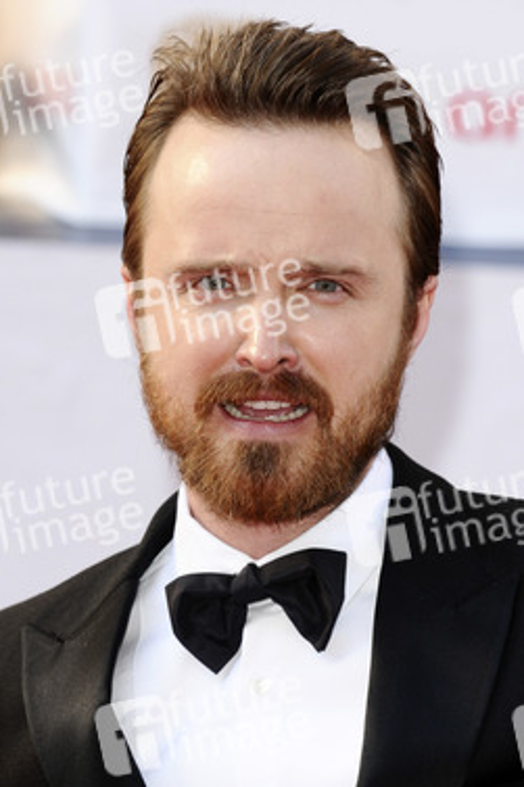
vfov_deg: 7.8
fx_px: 5737
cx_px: 264
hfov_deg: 5.2
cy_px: 413
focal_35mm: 263
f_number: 6.3
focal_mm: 165
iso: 320
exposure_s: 1/250
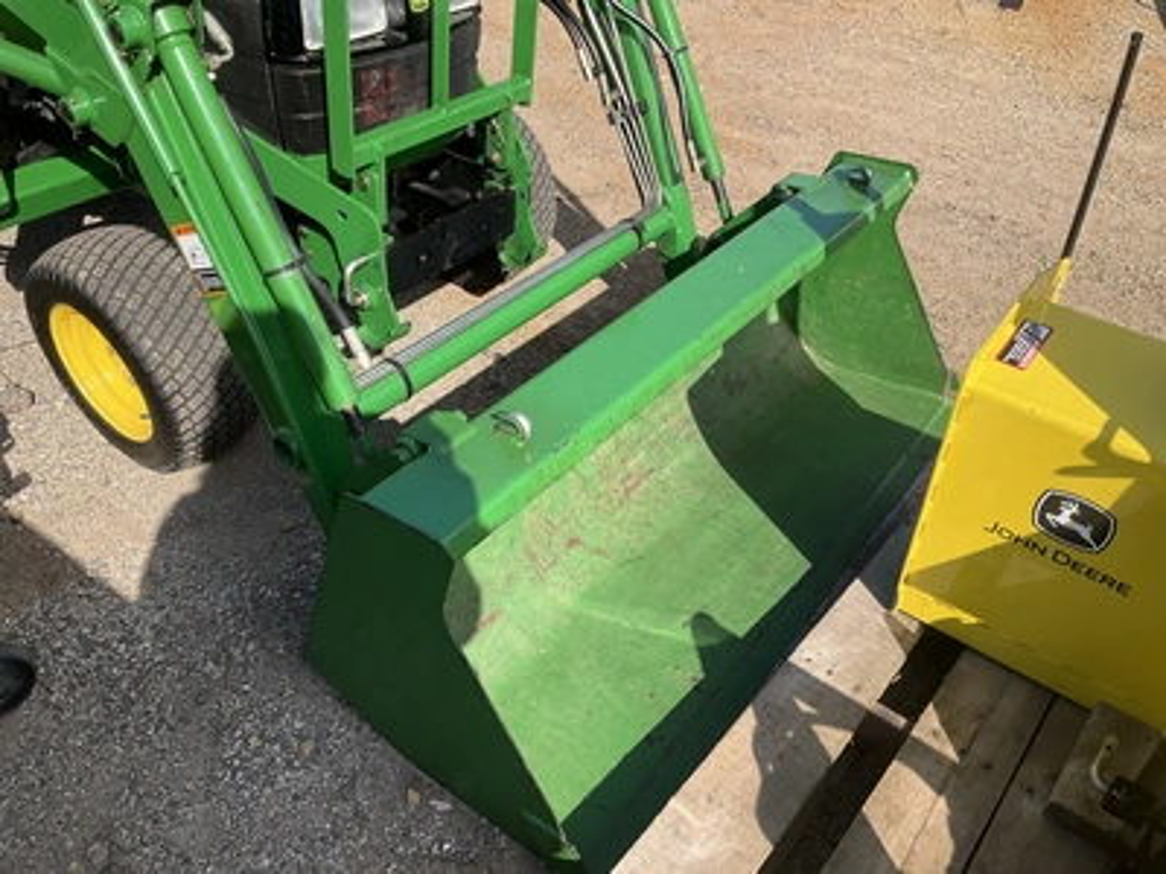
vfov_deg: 48.2
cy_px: 437
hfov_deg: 61.7
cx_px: 583
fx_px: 977
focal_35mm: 29
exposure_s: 1/1377
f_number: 1.8
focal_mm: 3
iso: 25
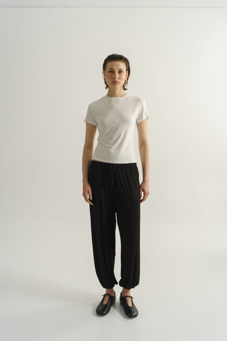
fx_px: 312
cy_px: 170
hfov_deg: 40.0
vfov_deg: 57.2
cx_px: 114
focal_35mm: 33
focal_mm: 33
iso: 320
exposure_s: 1/125
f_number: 4
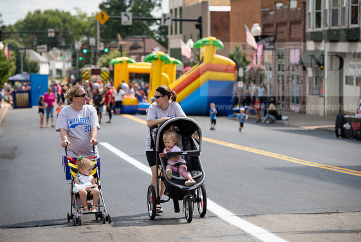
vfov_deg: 8.9
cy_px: 120
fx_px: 1555
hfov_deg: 13.2
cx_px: 181
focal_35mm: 155
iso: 200
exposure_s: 1/500
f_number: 5
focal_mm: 150
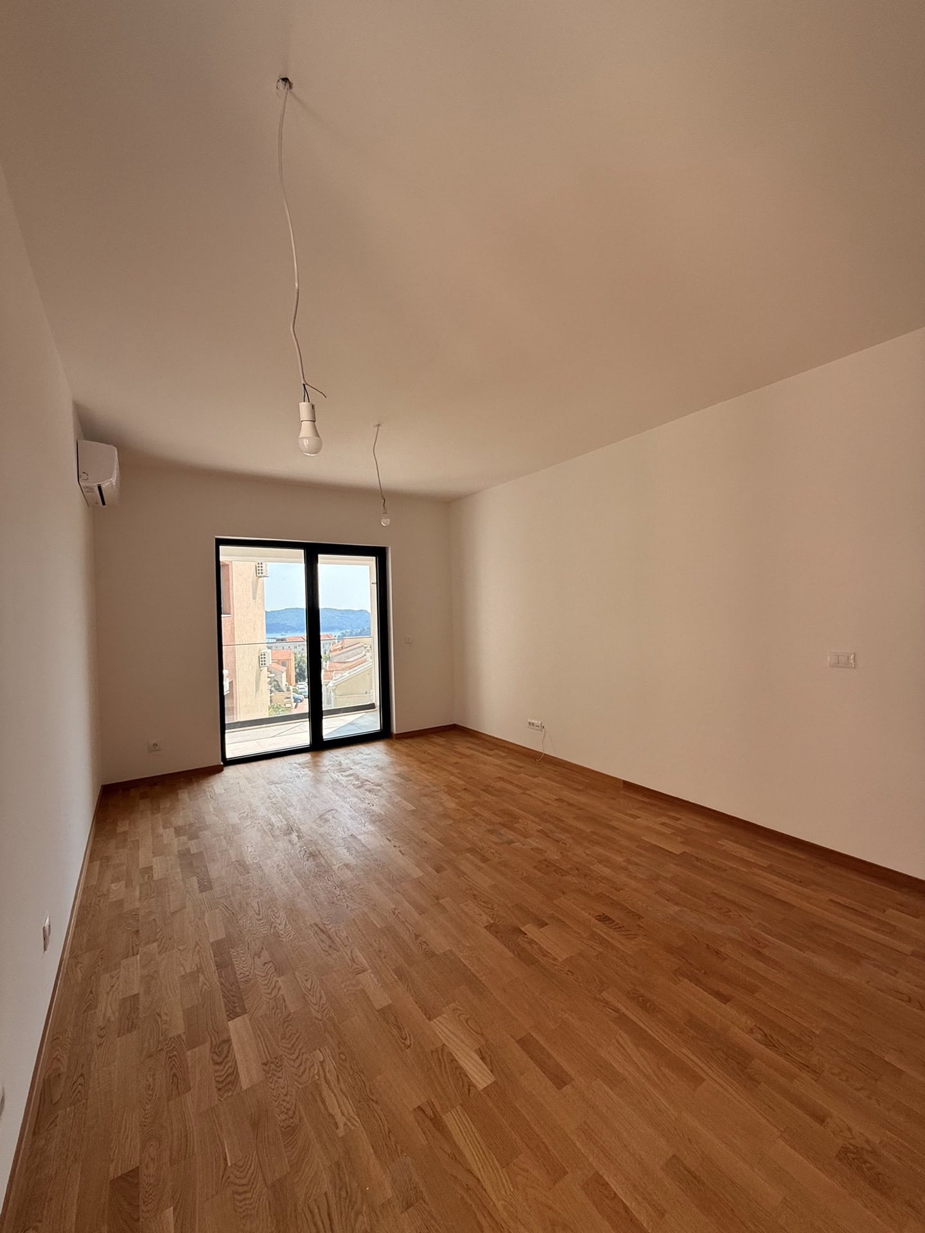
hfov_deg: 85.7
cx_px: 462
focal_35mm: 14
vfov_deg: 102.1
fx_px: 499
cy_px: 616
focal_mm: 2.2
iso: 64
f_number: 2.2
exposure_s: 1/398
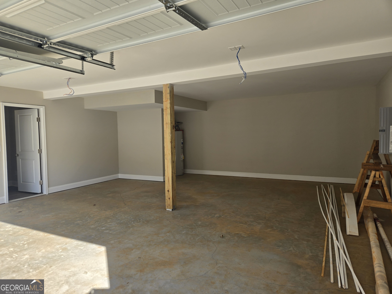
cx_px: 196
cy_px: 147
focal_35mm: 23
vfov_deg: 58.9
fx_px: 260
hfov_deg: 73.9
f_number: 1.8
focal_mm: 5.4
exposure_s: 1/501
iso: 25
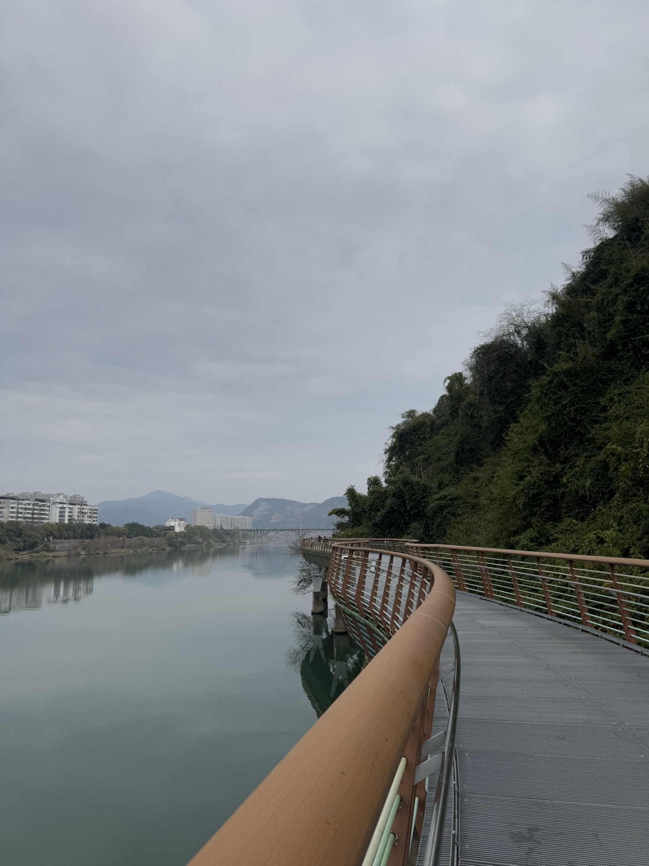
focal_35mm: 24
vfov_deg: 71.6
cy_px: 433
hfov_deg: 56.8
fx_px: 600
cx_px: 324
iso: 80
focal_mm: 6.76
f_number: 1.78
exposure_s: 1/9009
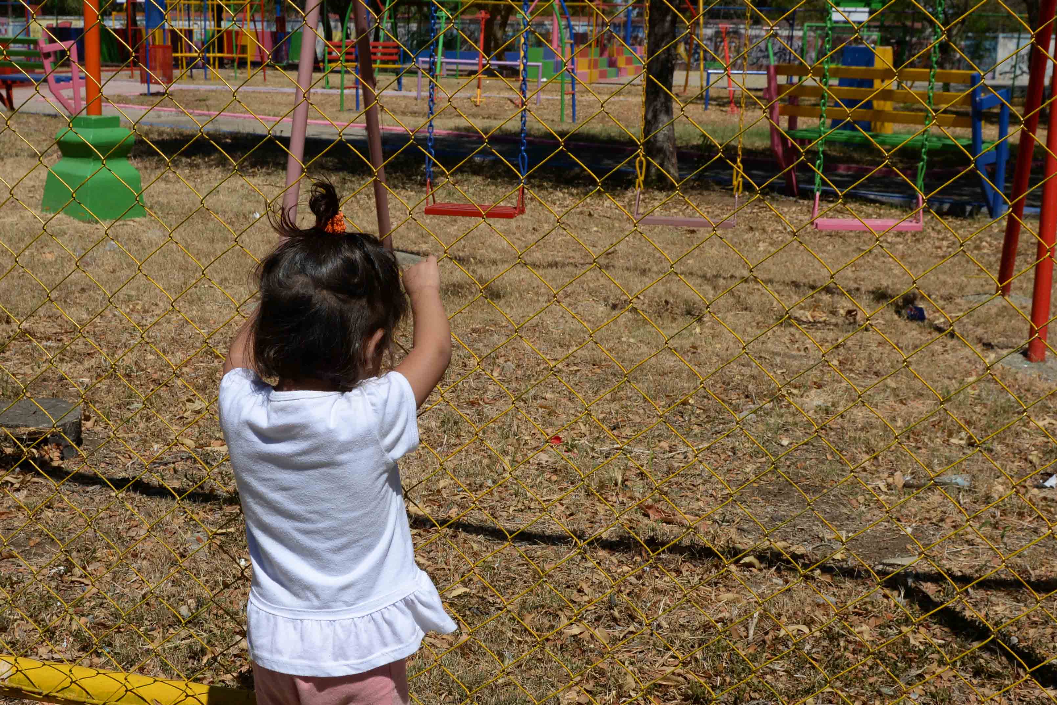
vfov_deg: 29.9
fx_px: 1322
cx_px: 431
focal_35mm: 45
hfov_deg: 43.4
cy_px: 398
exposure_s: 1/1000
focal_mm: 24
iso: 250
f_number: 9
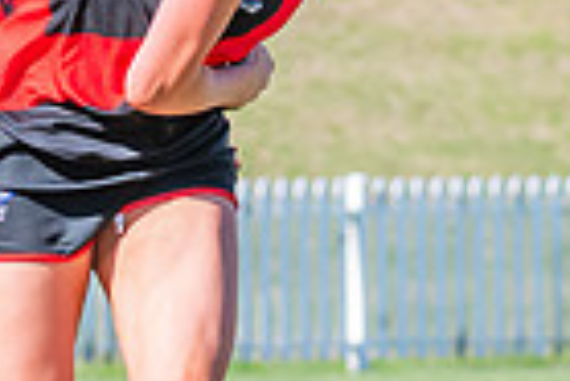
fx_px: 19812
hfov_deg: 1.6
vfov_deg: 1.1
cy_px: 309
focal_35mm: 1250
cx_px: 60
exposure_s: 1/1250
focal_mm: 190
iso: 800
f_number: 9
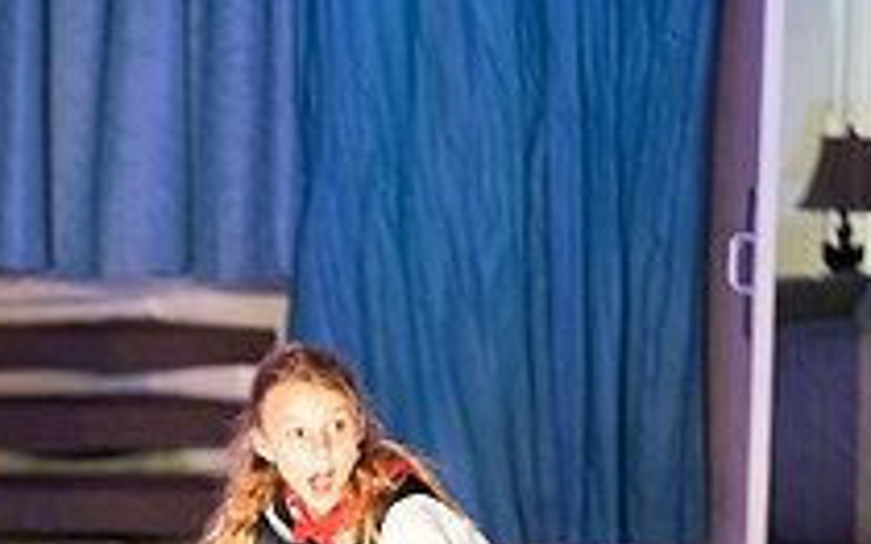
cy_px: 467
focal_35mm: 316
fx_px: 7497
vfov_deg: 4.1
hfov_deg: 6.6
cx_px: -315
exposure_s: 1/125
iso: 1800
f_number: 2.8
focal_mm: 112
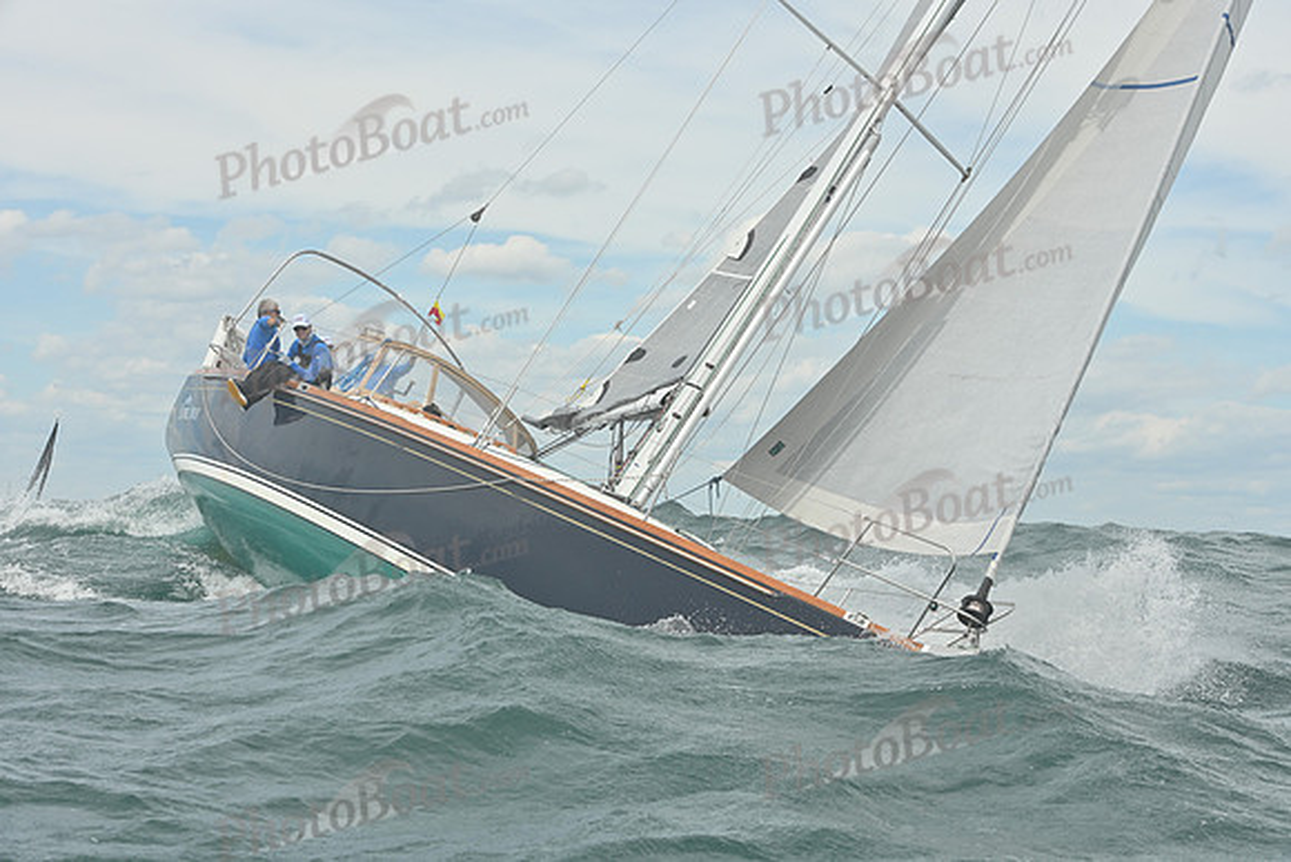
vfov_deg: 17.5
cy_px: 431
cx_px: 646
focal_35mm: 78
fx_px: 2798
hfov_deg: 26.0
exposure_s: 1/1250
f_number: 9
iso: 320
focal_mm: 78
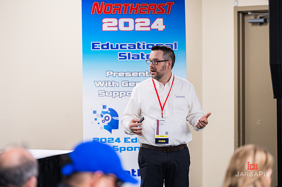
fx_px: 1066
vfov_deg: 10.1
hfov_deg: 15.1
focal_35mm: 136
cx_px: 141
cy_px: 94
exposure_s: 1/200
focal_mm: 135
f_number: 3.2
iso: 1250
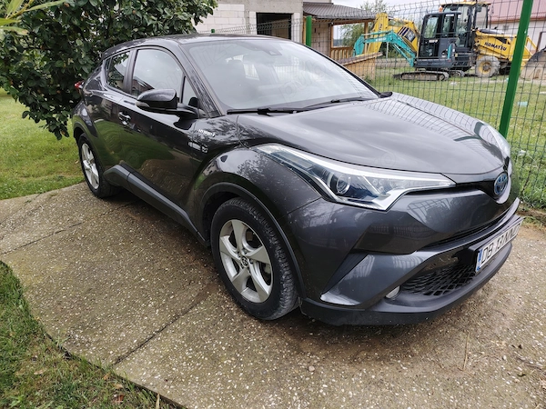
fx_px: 379
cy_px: 204
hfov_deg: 71.6
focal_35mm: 24
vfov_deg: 56.8
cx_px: 273
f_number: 1.75
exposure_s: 1/100
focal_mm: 5.25
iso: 117
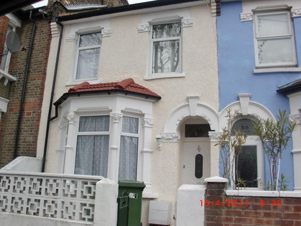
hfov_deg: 51.4
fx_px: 313
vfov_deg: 39.7
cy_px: 113
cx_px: 150
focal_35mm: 36
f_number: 2.8
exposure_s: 1/800
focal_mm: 6.3
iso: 64
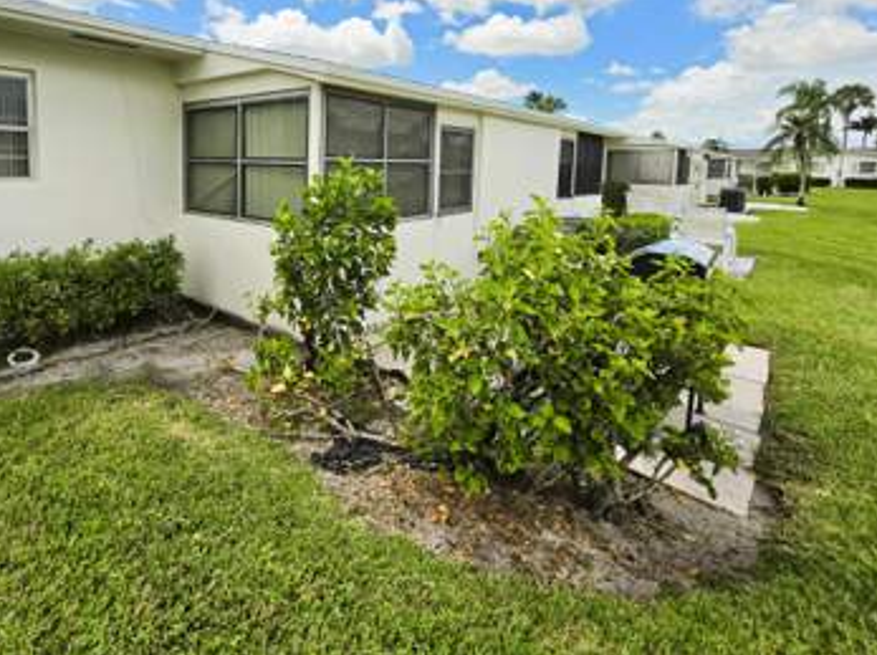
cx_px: 311
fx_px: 455
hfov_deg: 85.5
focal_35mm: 18
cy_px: 206
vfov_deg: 68.9
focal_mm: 2.2
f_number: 1.9
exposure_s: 1/3354
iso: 40
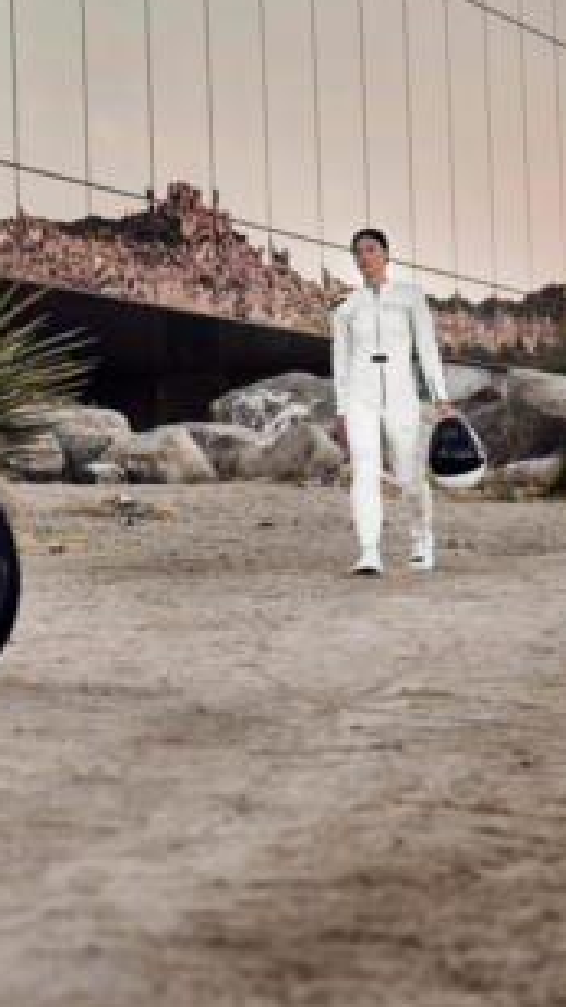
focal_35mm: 136
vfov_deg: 15.8
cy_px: 472
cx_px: 16
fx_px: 3633
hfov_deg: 8.9
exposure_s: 1/102
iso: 64
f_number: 4
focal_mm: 80
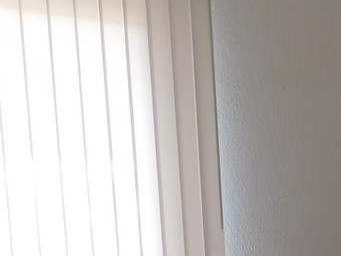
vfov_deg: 13.0
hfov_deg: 16.5
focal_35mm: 108
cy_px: 372
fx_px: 1064
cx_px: 520
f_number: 3
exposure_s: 1/30
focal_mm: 4
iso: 160
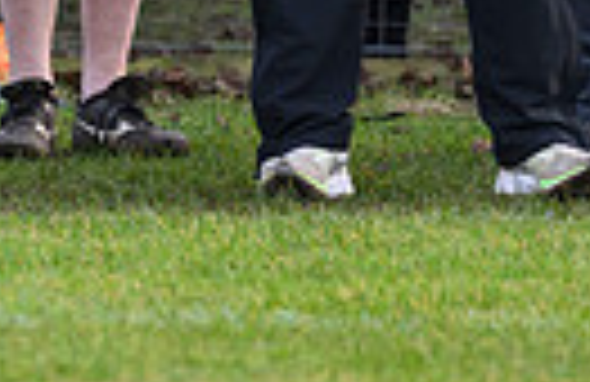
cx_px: -169
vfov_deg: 0.5
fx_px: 45463
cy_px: -329
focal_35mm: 2797
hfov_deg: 0.7
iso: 640
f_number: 4
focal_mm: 560
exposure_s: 1/500
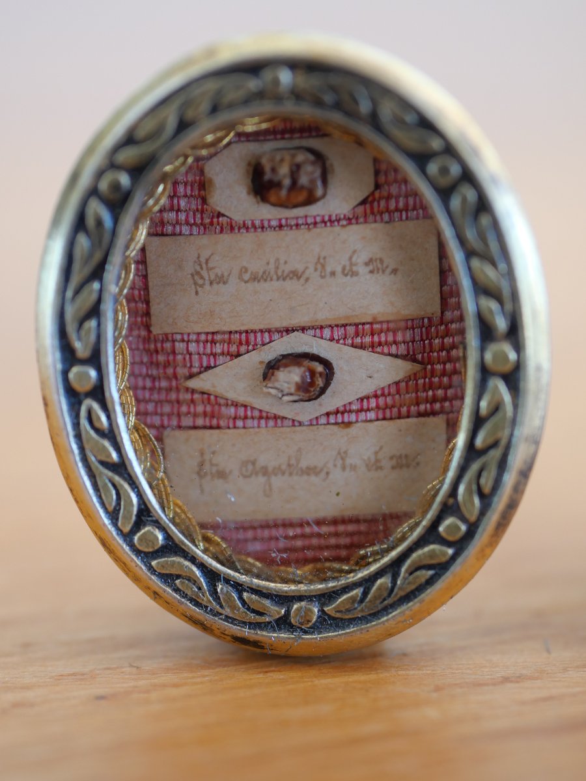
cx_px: 293
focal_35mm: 60
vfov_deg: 32.2
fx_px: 1354
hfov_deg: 24.4
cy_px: 390
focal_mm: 30
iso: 640
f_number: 2.8
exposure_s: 1/60
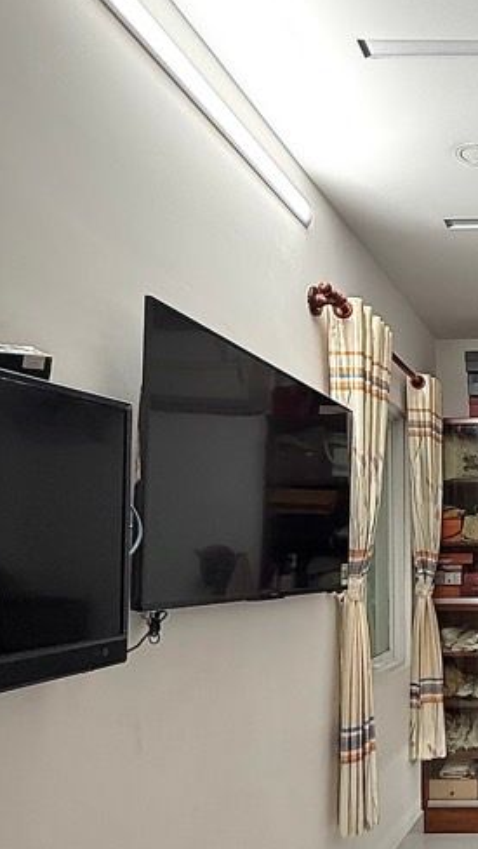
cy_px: 546
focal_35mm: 32
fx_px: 720
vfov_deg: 59.9
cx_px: 596
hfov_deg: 30.3
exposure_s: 1/50
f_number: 2.2
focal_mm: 2.22
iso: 200
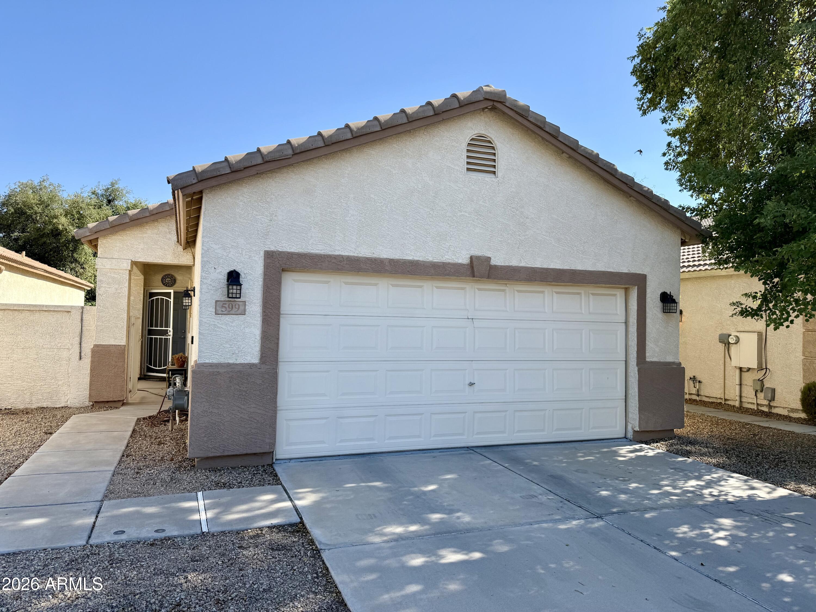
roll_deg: -1.7
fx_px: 566
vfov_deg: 56.8
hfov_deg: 71.6
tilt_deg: +2.3
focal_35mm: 24
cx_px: 408
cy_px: 306
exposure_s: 1/2445
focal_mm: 6.76
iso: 80
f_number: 1.78
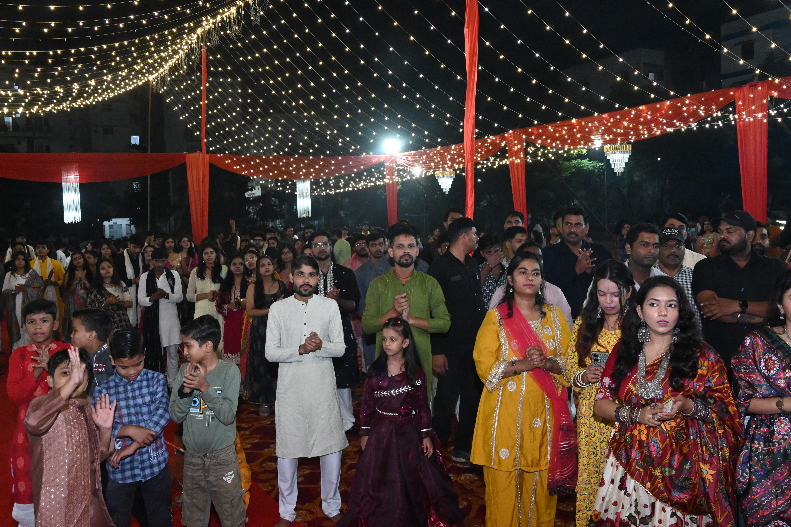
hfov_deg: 56.1
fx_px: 742
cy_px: 264
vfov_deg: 39.1
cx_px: 396
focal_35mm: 34
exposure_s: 1/125
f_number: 7.1
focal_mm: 22.5
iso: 6400
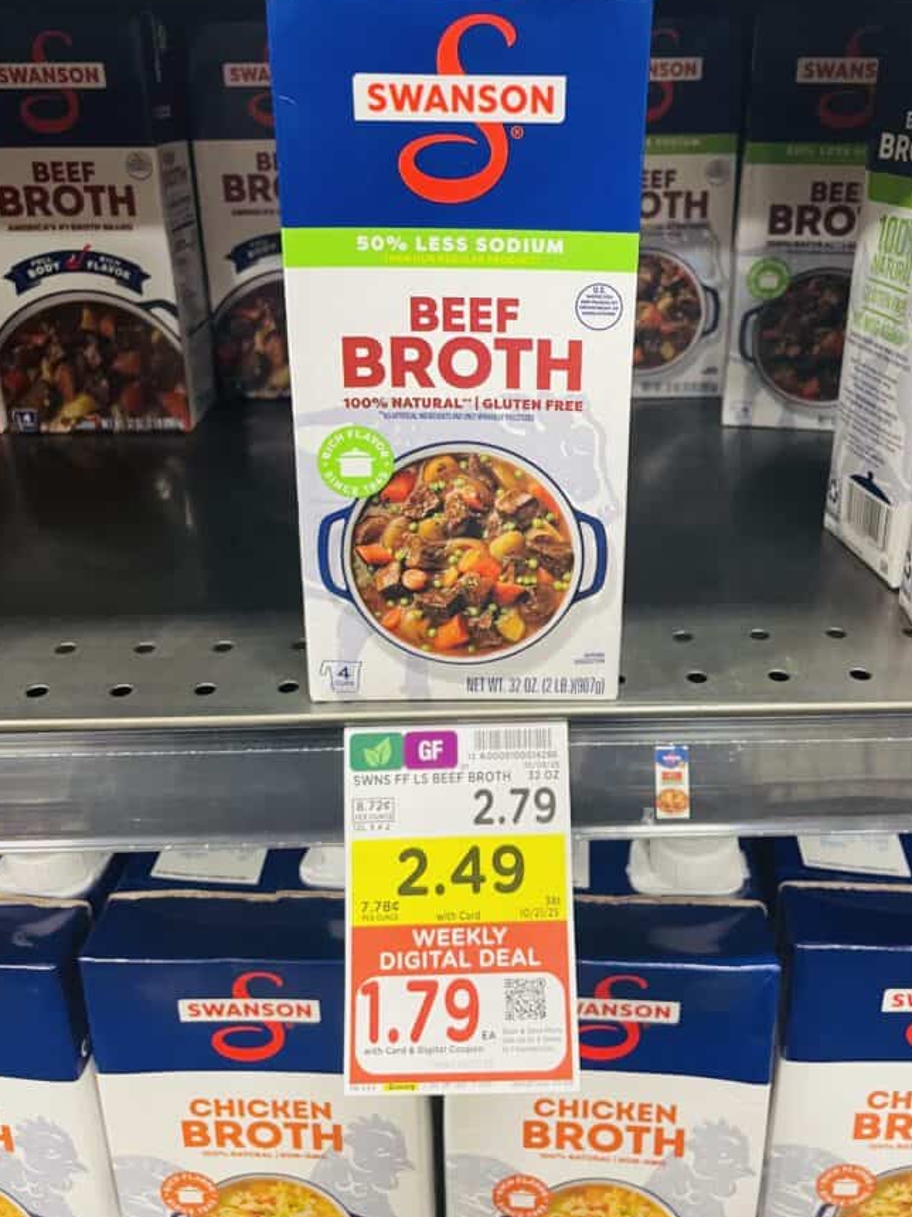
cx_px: 503
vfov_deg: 58.0
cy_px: 502
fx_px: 1089
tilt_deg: -21.7
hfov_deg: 45.4
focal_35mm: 31
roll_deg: +0.9
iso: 250
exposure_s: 1/60
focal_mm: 4.2
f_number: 1.6
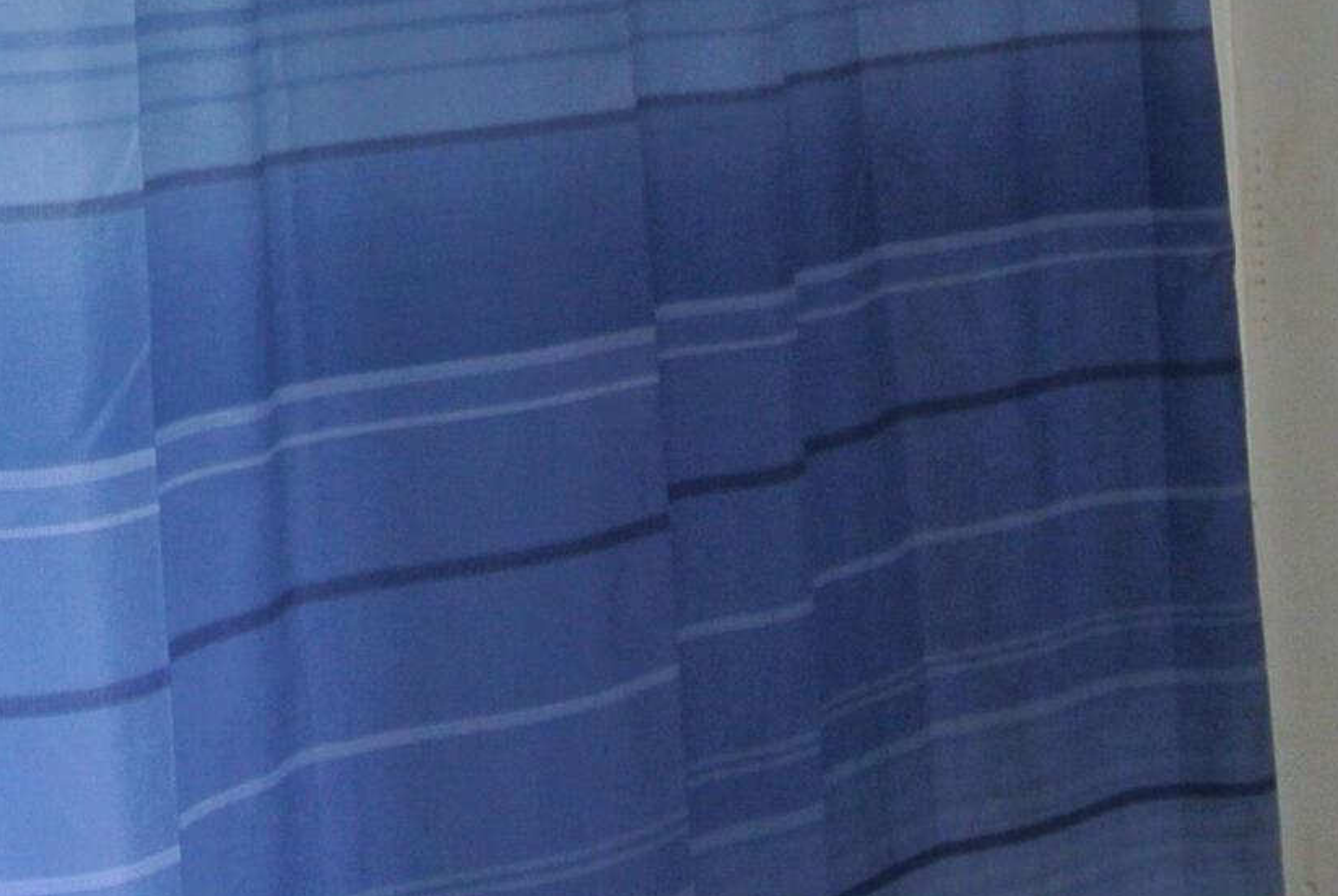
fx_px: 4205
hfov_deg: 17.7
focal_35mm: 113
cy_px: 2
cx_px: 39
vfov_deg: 12.0
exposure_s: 1/30
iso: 400
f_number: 3.8
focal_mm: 11.8
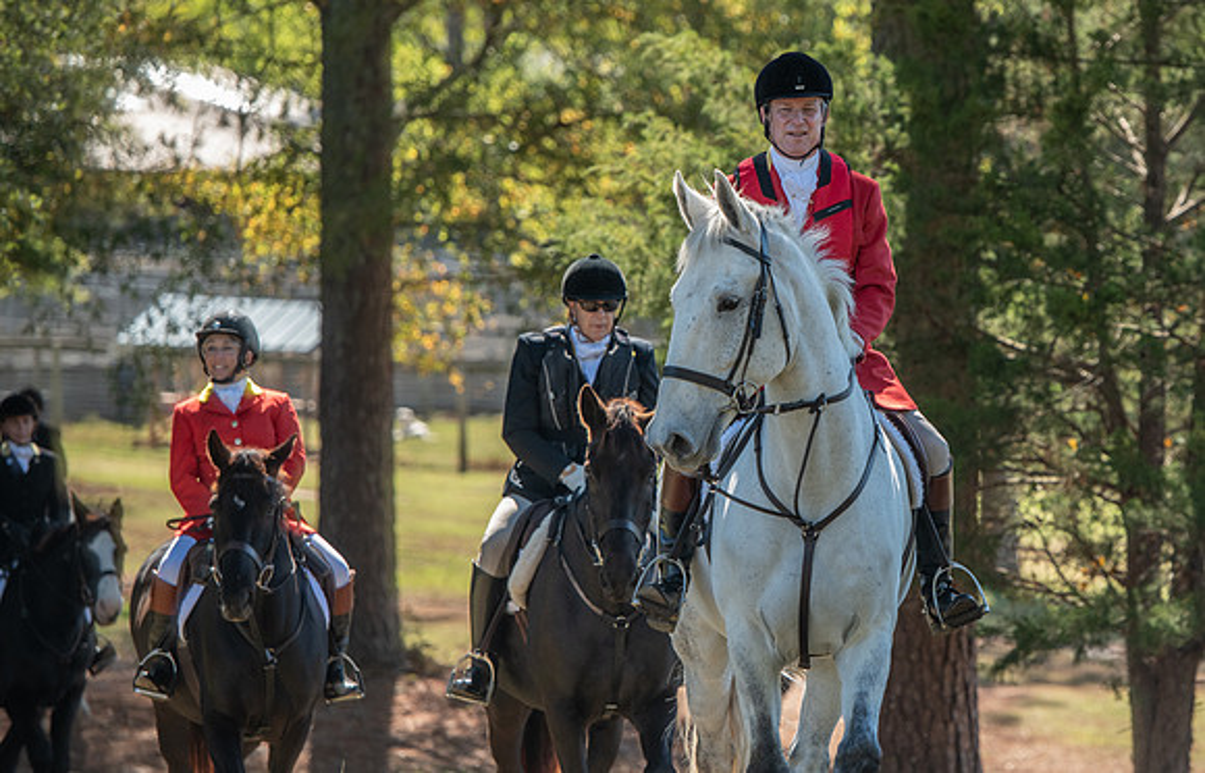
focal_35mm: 236
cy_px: 373
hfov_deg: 8.8
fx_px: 7809
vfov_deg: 5.7
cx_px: 827
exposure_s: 1/320
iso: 280
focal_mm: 170
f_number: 4
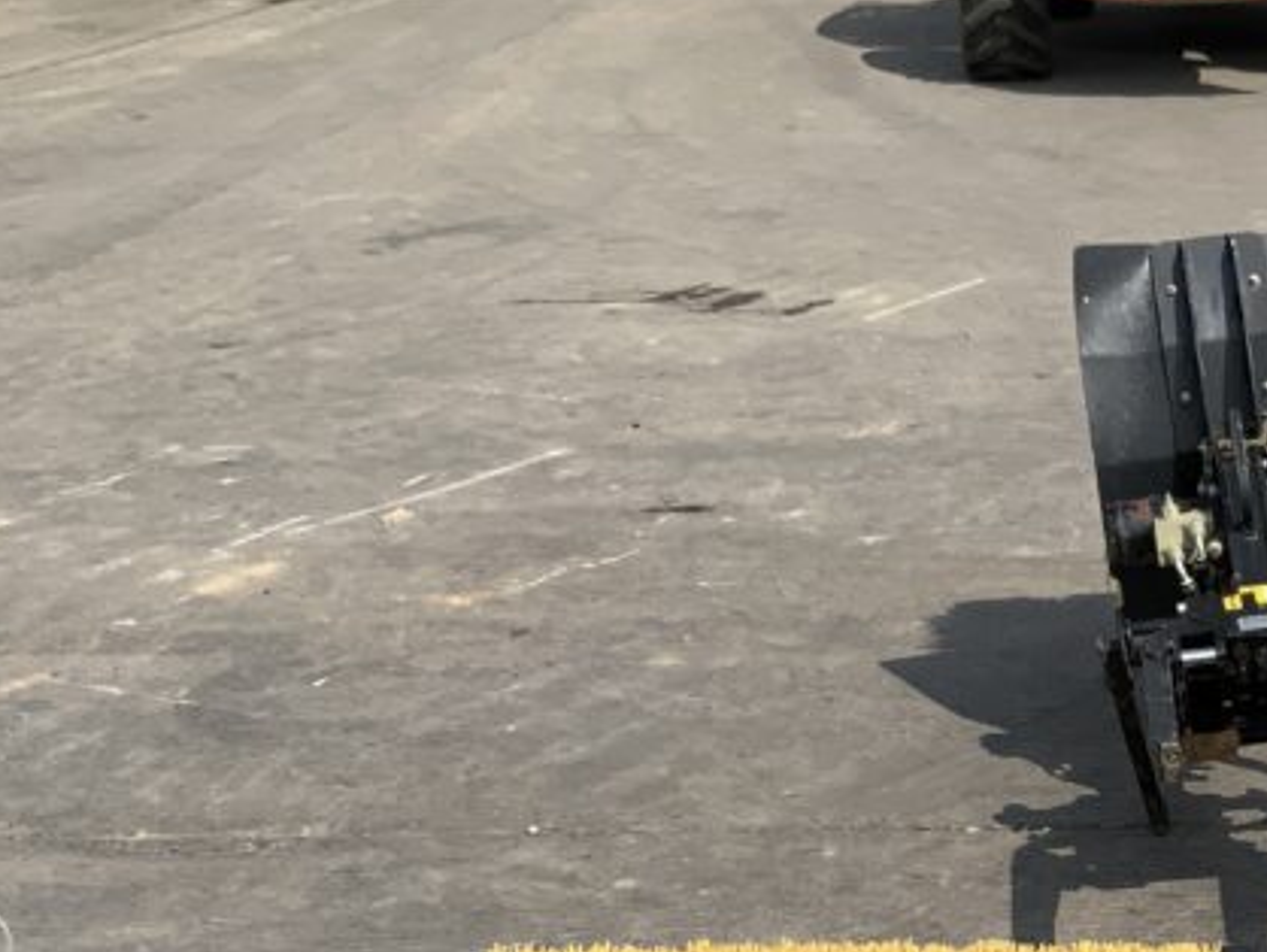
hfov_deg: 25.6
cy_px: 958
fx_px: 2600
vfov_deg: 20.1
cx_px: 1343
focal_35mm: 71
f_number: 1.8
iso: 16
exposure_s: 1/2320
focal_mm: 3
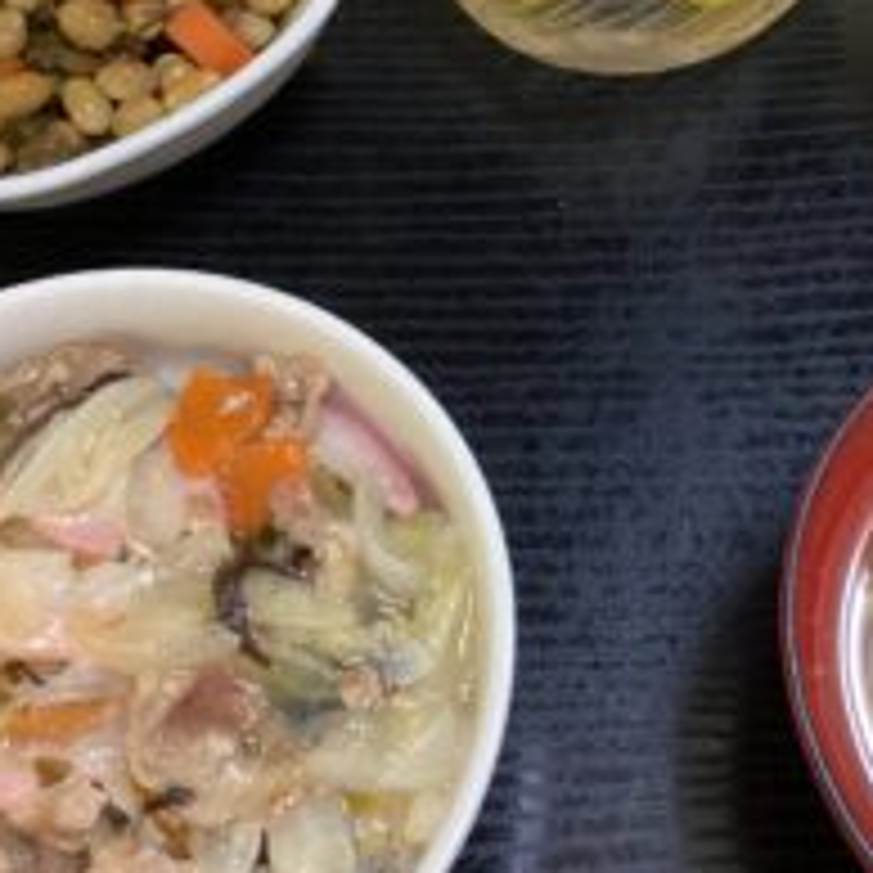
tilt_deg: -64.6
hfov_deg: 31.8
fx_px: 1512
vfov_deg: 32.1
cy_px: 335
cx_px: 610
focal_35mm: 53
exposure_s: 1/60
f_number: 2.4
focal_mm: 3.3
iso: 400
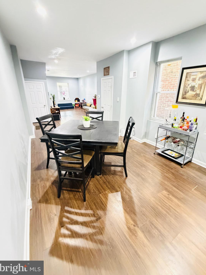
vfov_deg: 98.1
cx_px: 106
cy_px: 129
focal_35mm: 15
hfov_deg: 81.7
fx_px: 119
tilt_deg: -18.1
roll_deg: -0.6
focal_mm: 2.22
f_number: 2.2
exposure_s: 1/40
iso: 1250
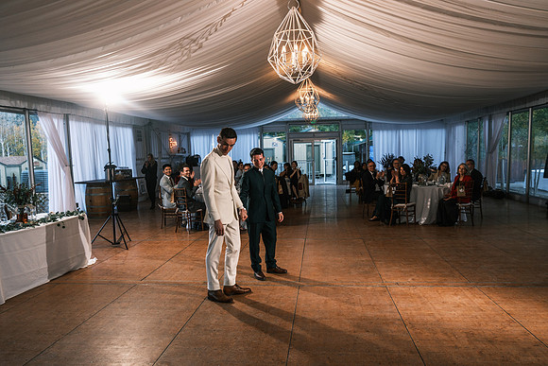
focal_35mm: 27
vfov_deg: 48.0
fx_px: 411
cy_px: 183
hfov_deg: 67.4
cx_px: 274
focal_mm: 18
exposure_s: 1/250
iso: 400
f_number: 3.2
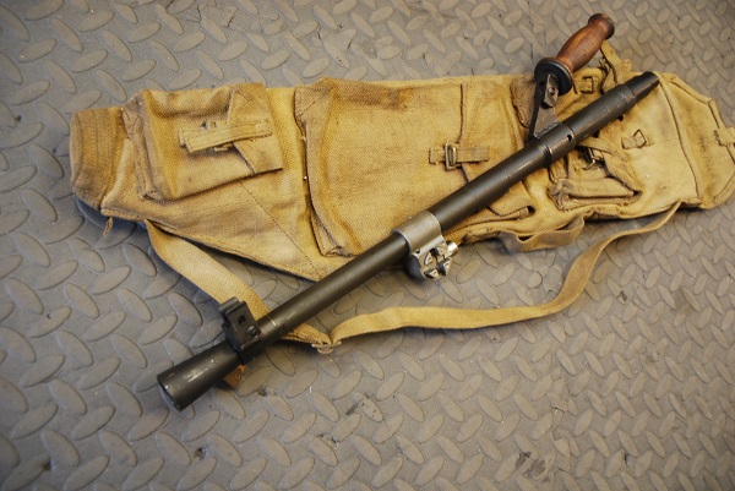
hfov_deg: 57.2
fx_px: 674
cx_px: 368
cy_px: 246
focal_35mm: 33
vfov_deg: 40.0
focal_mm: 22
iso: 500
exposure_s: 1/30
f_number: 3.8
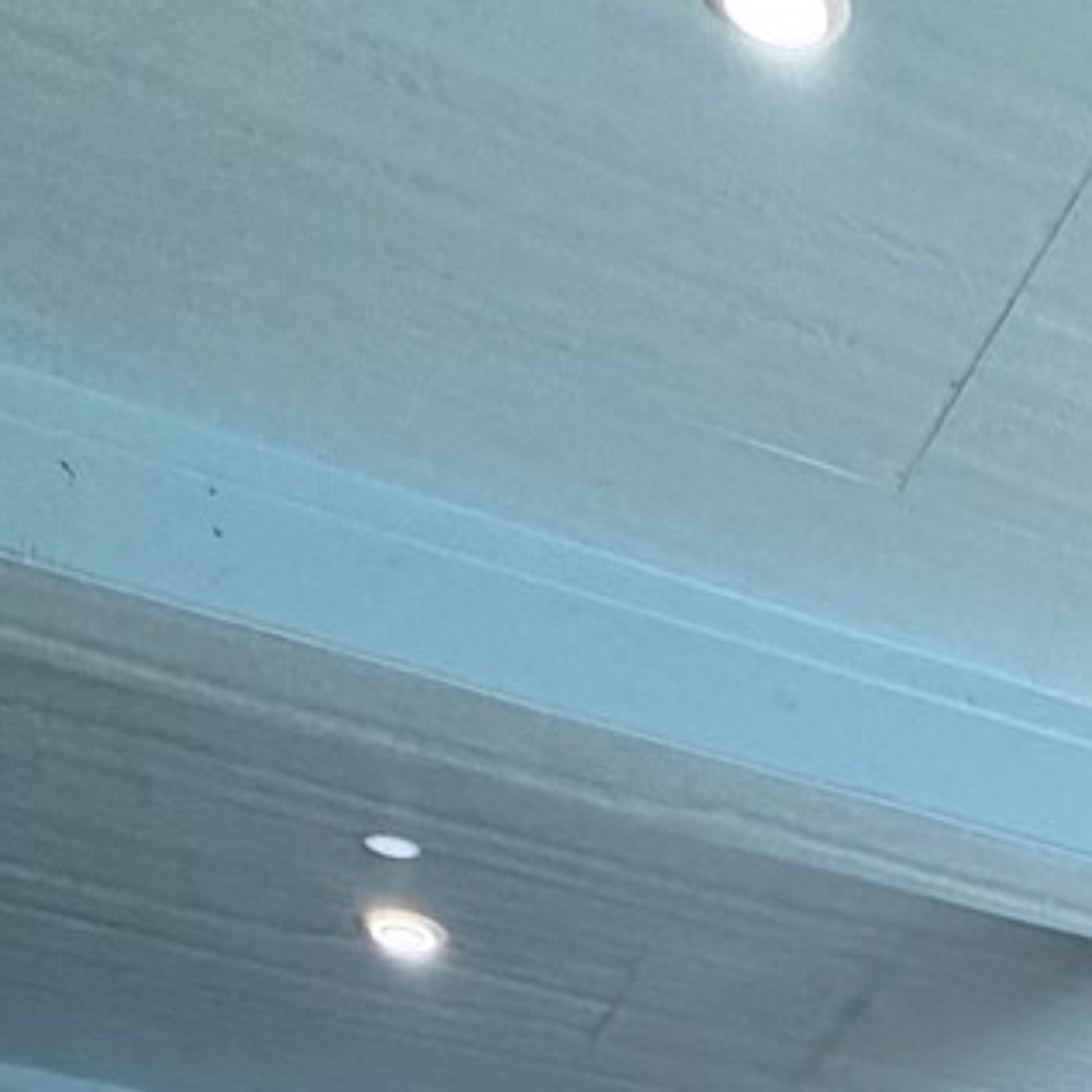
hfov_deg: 18.6
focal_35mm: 80
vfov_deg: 14.8
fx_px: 2855
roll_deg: -0.6
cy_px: 2525
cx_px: 1743
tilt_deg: -7.1
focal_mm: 2.22
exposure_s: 1/120
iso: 100
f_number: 2.2
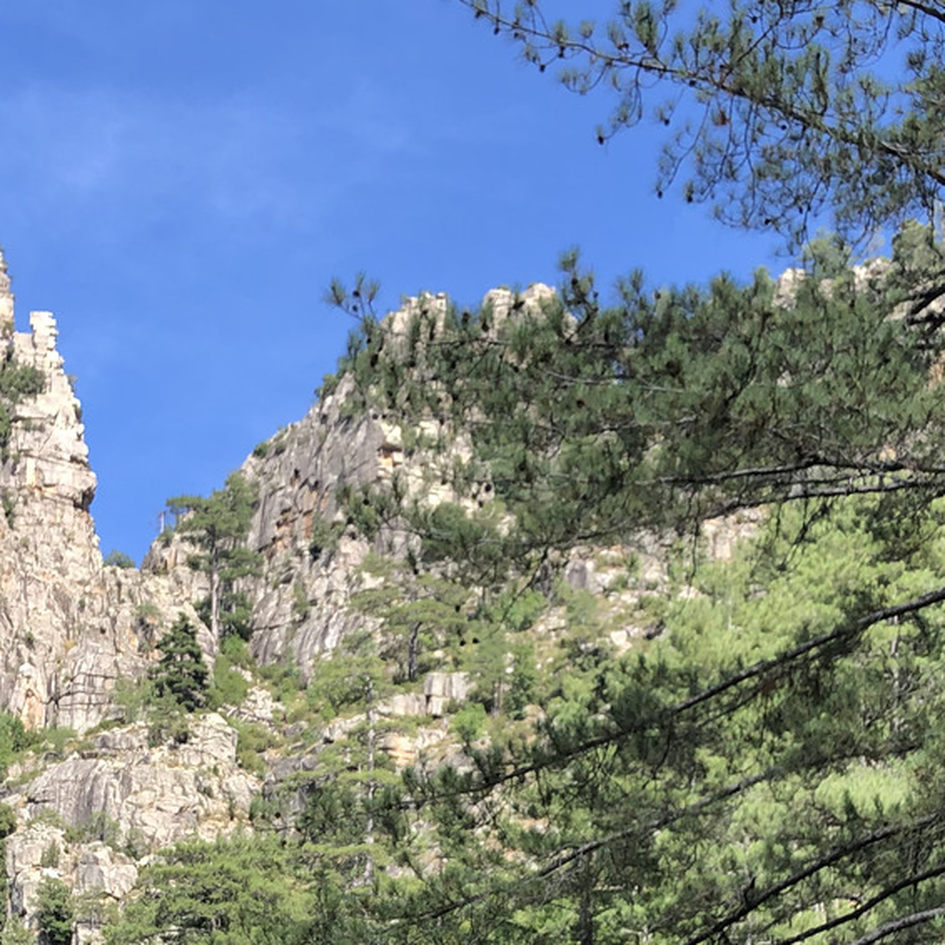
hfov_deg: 24.5
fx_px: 2162
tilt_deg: +12.4
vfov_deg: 23.1
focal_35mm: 70
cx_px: 321
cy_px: 1057
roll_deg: -2.3
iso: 20
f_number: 1.8
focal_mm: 4
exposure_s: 1/623
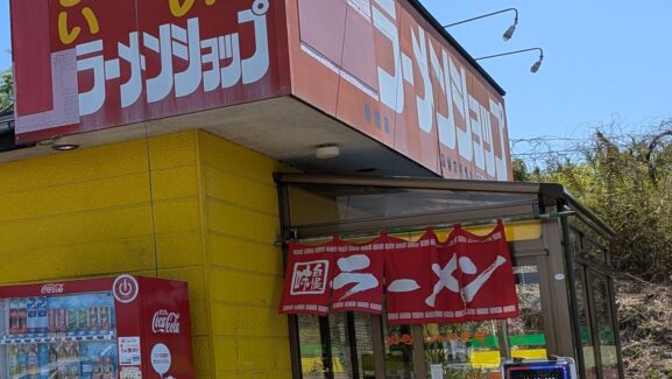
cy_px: 234
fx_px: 1034
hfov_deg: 32.7
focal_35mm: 58
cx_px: -19
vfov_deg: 20.7
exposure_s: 1/1527
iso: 29
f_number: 1.7
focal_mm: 4.53
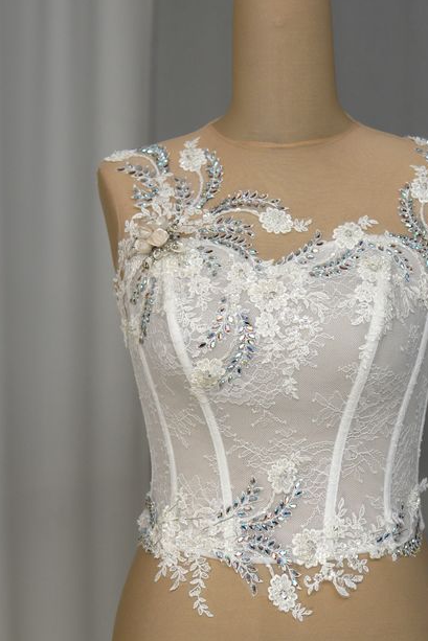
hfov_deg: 19.0
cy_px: 352
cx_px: 283
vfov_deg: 28.2
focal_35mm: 72
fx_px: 1278
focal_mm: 35
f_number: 4.5
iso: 400
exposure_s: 1/80
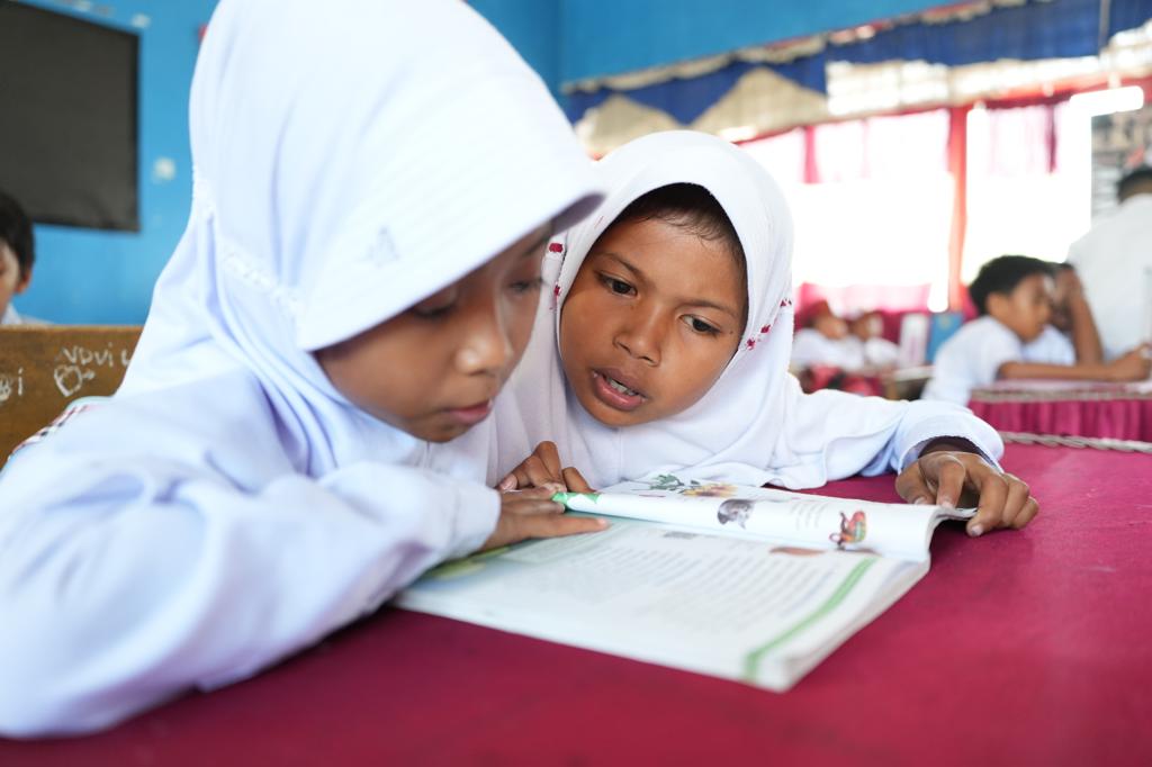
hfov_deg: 61.9
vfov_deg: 43.6
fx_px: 960
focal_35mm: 30
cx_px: 576
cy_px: 384
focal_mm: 30
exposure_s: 1/160
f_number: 2.8
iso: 1600
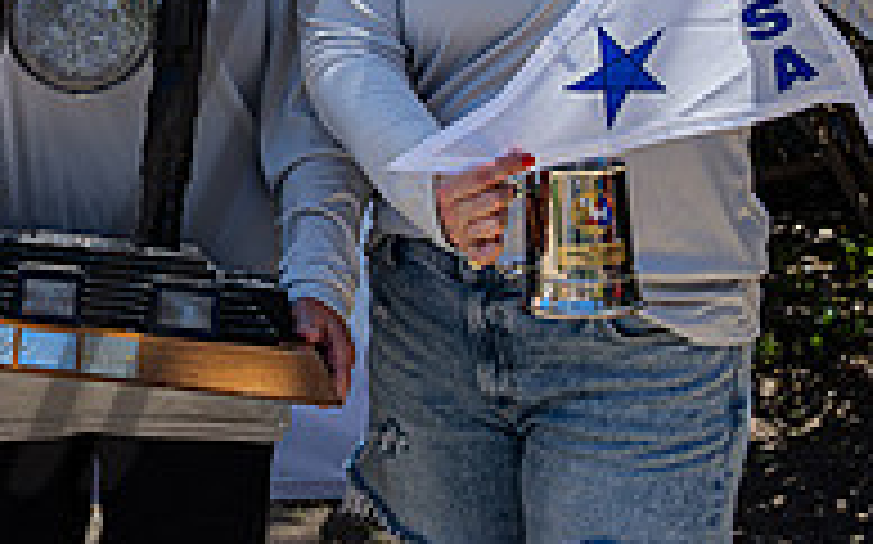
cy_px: -54
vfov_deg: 11.8
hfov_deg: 18.0
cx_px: -215
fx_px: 2592
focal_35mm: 109
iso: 100
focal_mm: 28.5
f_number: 6.3
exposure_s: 1/320
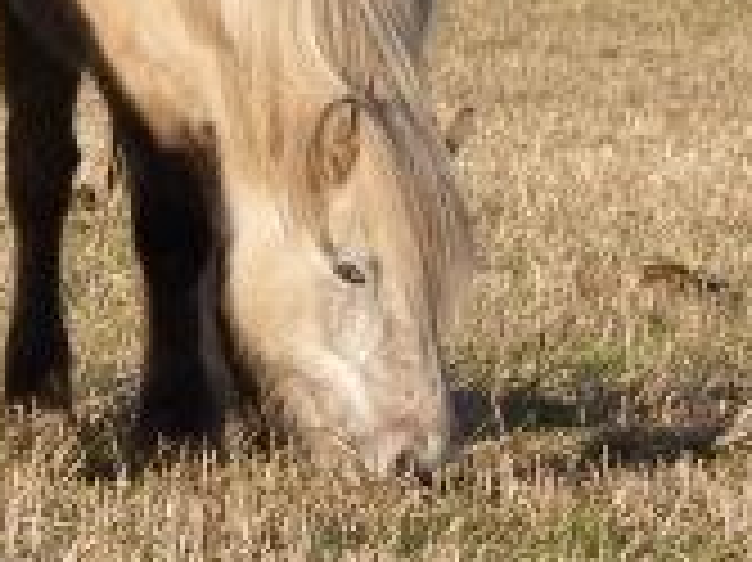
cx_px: -140
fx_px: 17432
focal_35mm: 803
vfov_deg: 1.8
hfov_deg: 2.5
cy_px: -184
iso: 80
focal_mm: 37.1
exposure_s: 1/250
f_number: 5
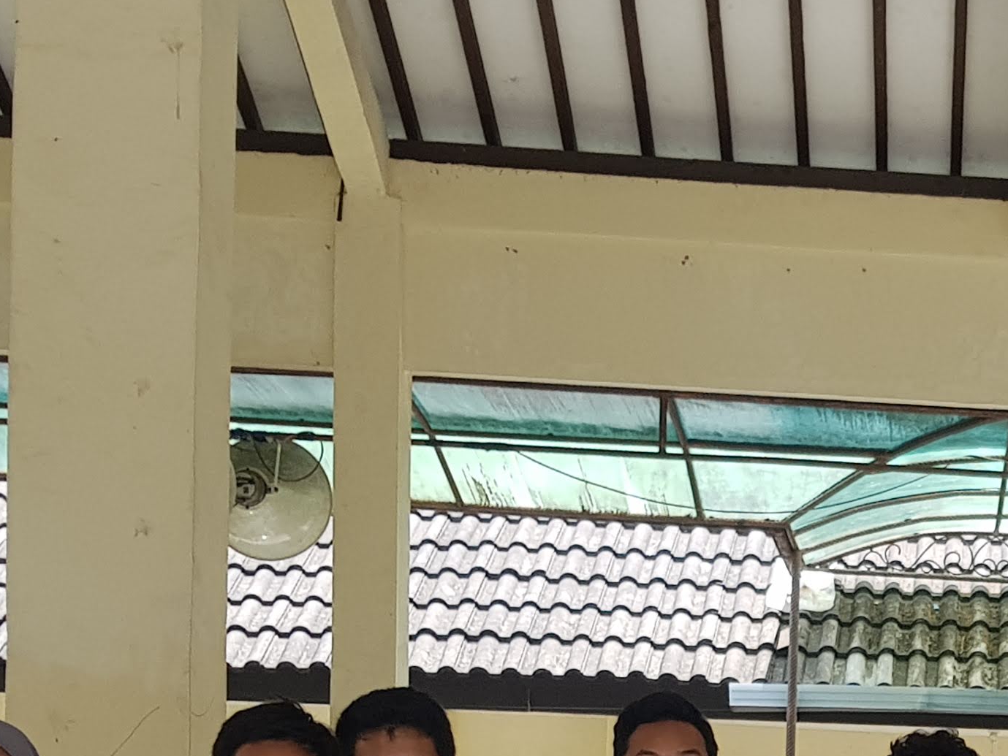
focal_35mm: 76
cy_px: 1007
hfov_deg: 23.5
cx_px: 1209
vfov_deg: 18.0
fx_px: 2214
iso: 40
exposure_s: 1/327
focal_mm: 4.2
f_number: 1.7
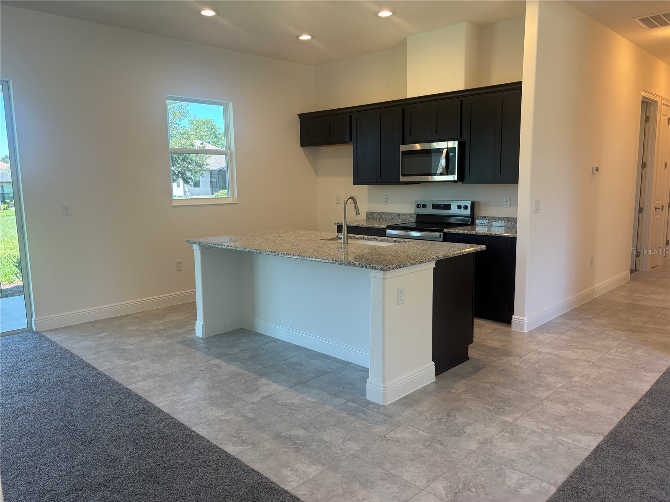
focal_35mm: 26
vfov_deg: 53.1
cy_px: 251
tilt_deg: -7.4
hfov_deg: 67.3
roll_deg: +1.6
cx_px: 335
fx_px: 503
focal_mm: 5.96
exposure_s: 1/120
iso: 64
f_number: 1.6
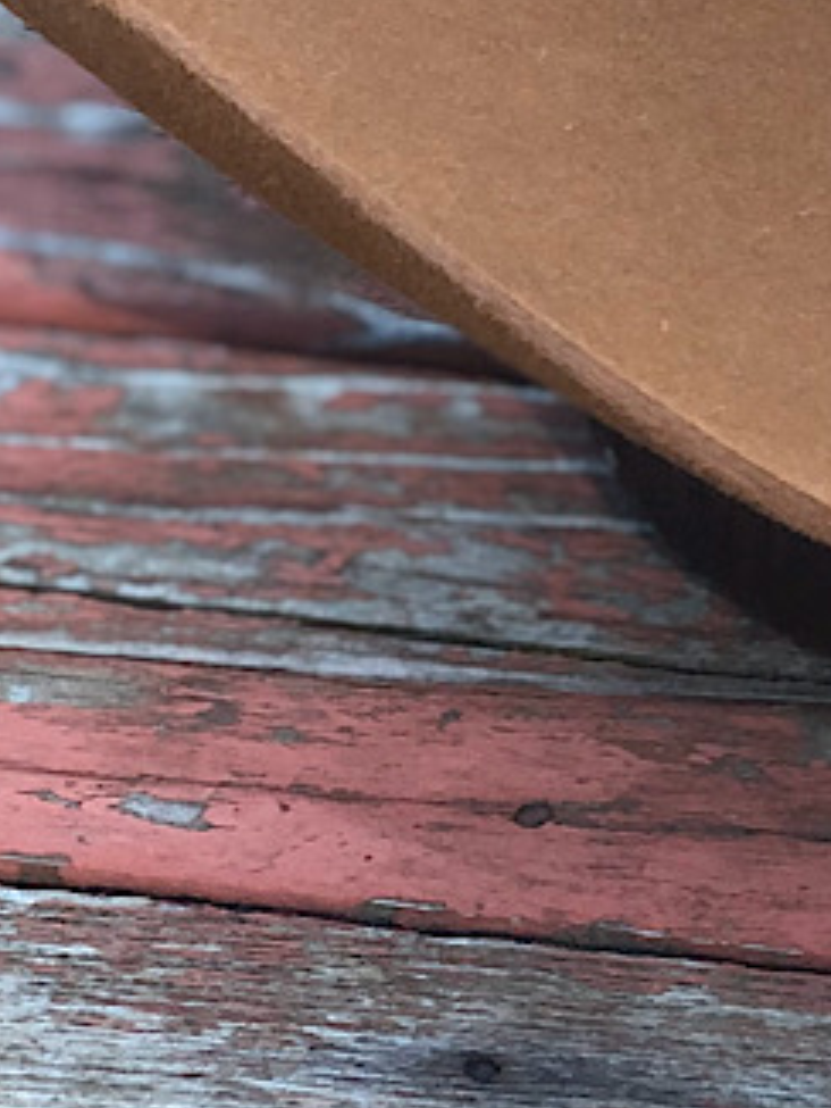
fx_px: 6557
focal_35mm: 205
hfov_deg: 7.1
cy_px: -314
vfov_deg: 9.5
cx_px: 1359
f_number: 2.4
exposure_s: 1/60
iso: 32
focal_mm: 6
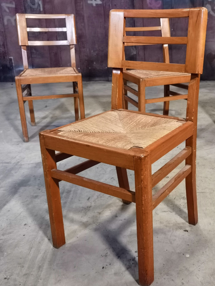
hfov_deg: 33.7
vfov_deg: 44.8
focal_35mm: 42
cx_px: 161
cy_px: 143
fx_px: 348
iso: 640
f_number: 1.9
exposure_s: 1/33.3
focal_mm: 6.71
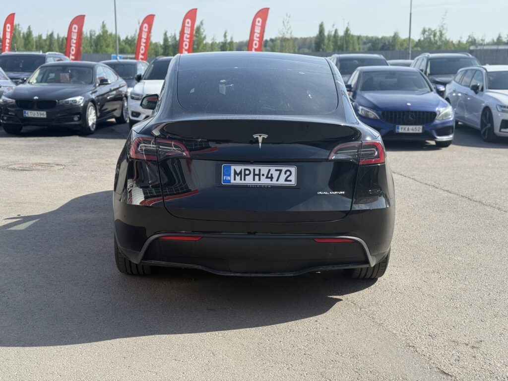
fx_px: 704
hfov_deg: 39.7
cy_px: 190
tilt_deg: -10.6
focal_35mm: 48
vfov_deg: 30.3
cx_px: 254
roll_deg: +0.5
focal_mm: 6.76
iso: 80
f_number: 1.78
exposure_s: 1/2762
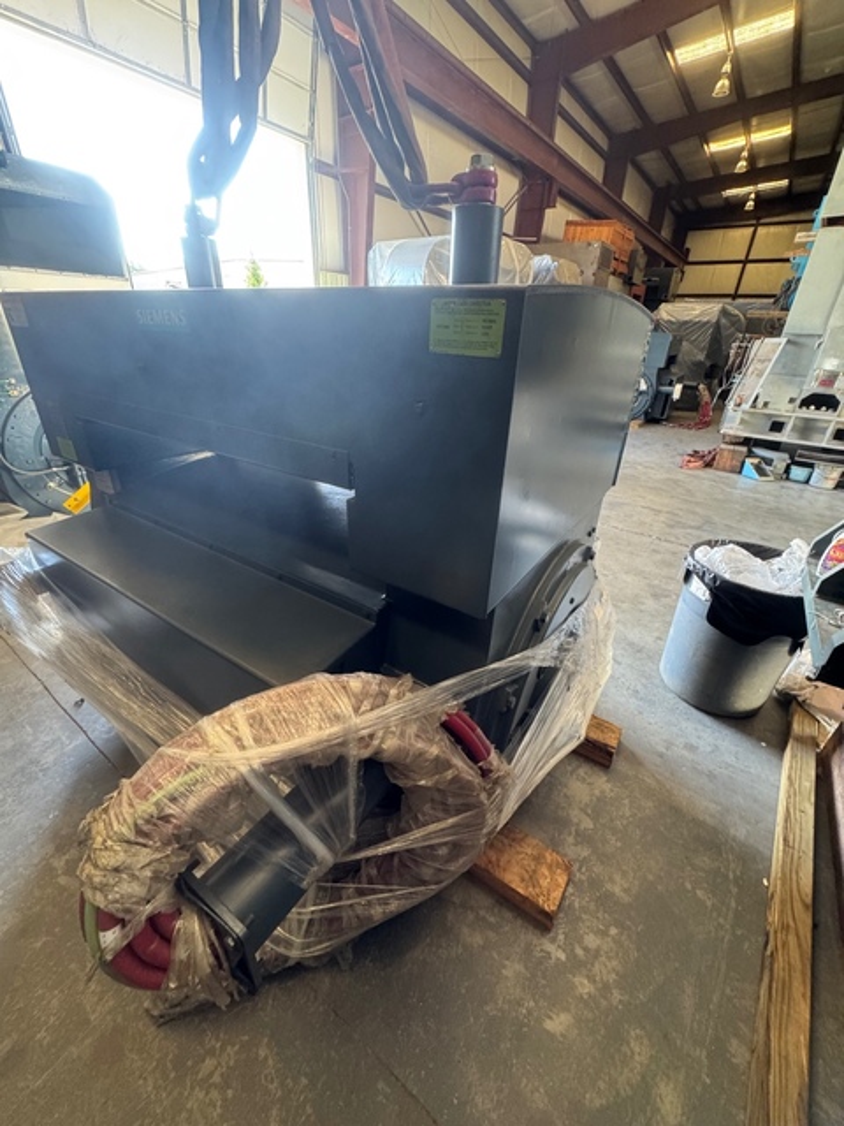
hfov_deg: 85.7
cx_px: 422
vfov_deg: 102.1
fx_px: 455
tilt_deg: -27.2
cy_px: 563
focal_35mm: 14
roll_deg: -2.1
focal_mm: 2.22
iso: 500
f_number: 2.2
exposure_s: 1/60
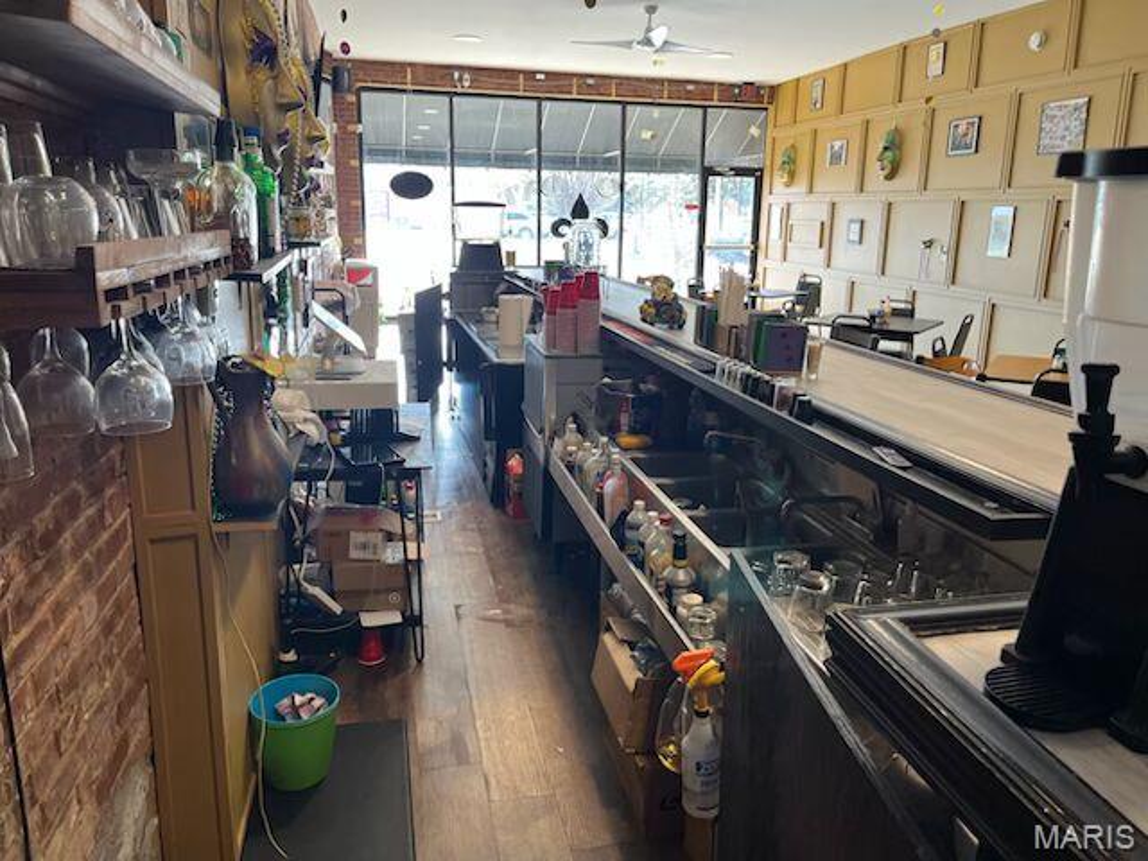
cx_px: 574
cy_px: 430
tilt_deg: -12.3
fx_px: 862
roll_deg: +1.0
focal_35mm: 26
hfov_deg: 67.3
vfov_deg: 53.1
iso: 125
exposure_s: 1/120
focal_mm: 5.1
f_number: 1.6
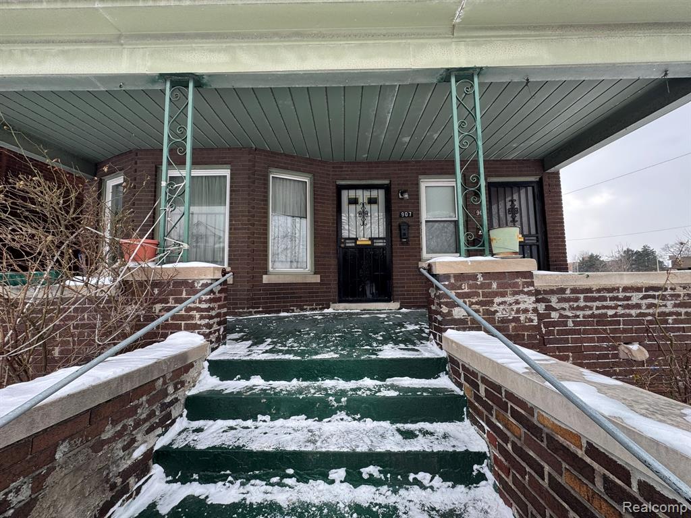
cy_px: 259
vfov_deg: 85.7
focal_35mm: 14
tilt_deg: +4.9
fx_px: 279
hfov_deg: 102.1
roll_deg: +1.1
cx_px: 346
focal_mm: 2.22
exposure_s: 1/250
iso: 40
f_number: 2.2
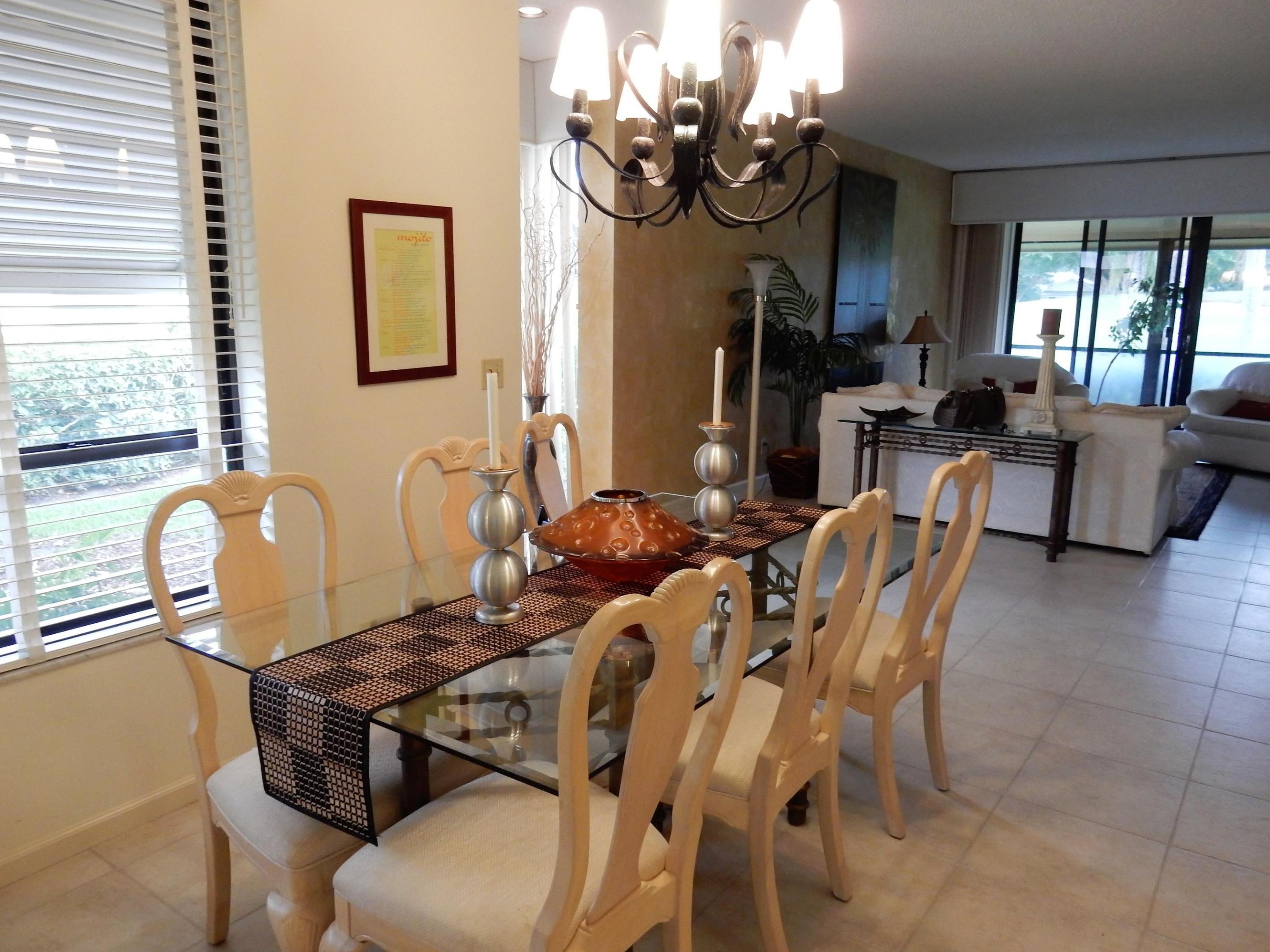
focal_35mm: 25
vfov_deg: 54.9
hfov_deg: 69.4
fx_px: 917
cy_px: 476
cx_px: 635
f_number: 3.7
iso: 320
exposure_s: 1/30
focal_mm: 4.5
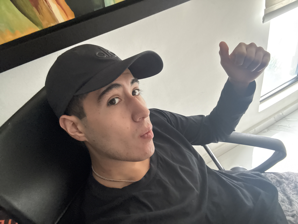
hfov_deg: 73.9
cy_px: 112
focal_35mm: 23
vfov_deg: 58.9
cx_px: 149
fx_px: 198
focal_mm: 2.69
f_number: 1.9
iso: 400
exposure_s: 1/34
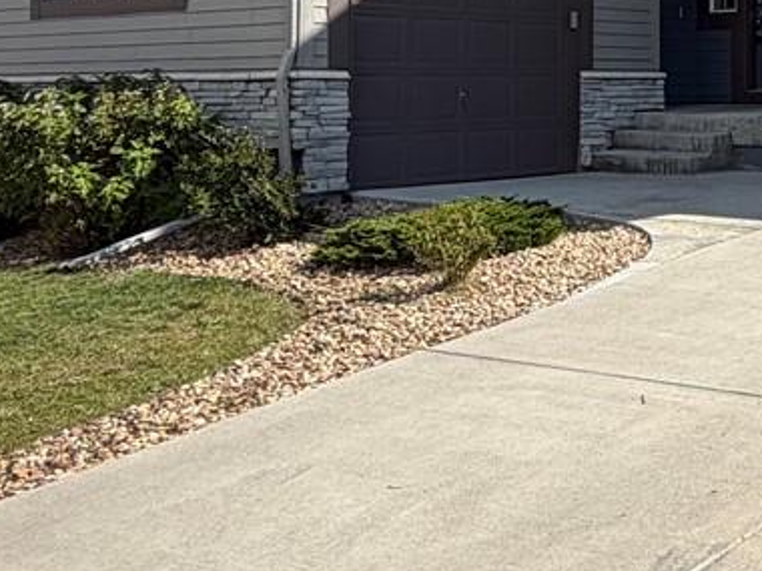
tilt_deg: +1.5
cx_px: 936
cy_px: 36
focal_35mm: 59
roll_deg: +0.2
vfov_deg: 24.0
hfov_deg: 28.1
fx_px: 1299
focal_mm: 2.22
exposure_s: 1/876
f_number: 2.2
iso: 20
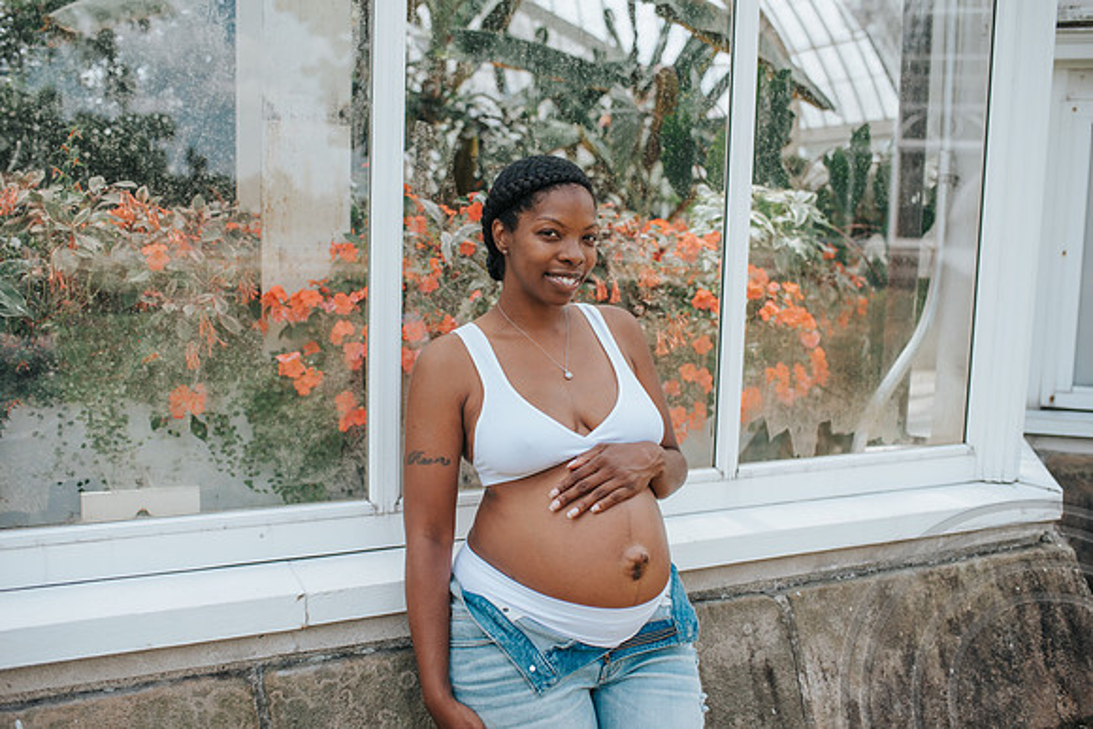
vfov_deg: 37.9
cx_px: 546
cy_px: 364
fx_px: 1063
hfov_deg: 54.4
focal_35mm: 35
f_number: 3.2
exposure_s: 1/1000
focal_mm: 35
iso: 160
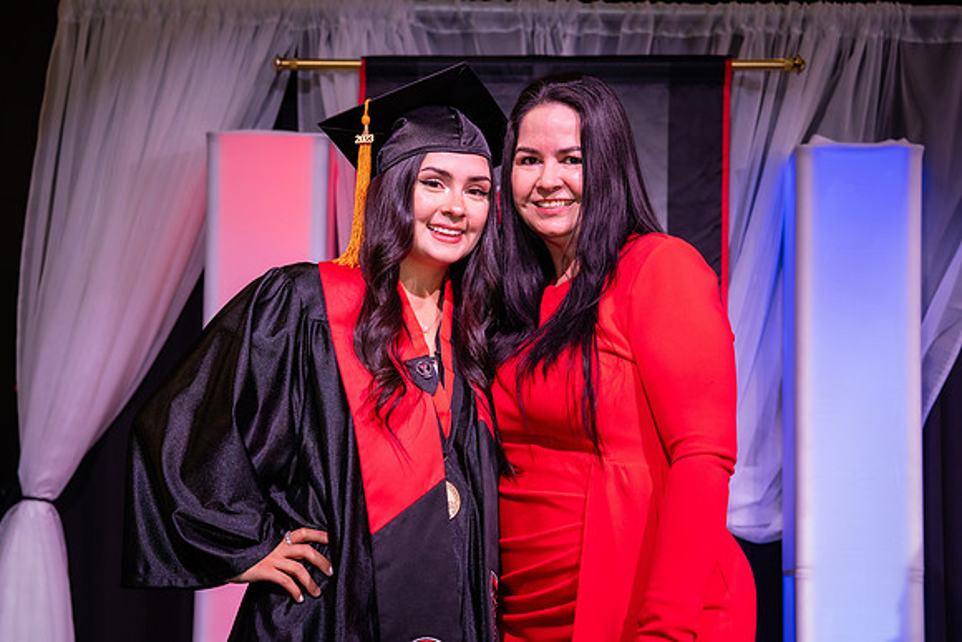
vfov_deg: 16.4
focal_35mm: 83
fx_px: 2223
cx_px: 449
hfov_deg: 24.4
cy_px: 326
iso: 1250
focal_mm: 70
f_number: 5.6
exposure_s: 1/160
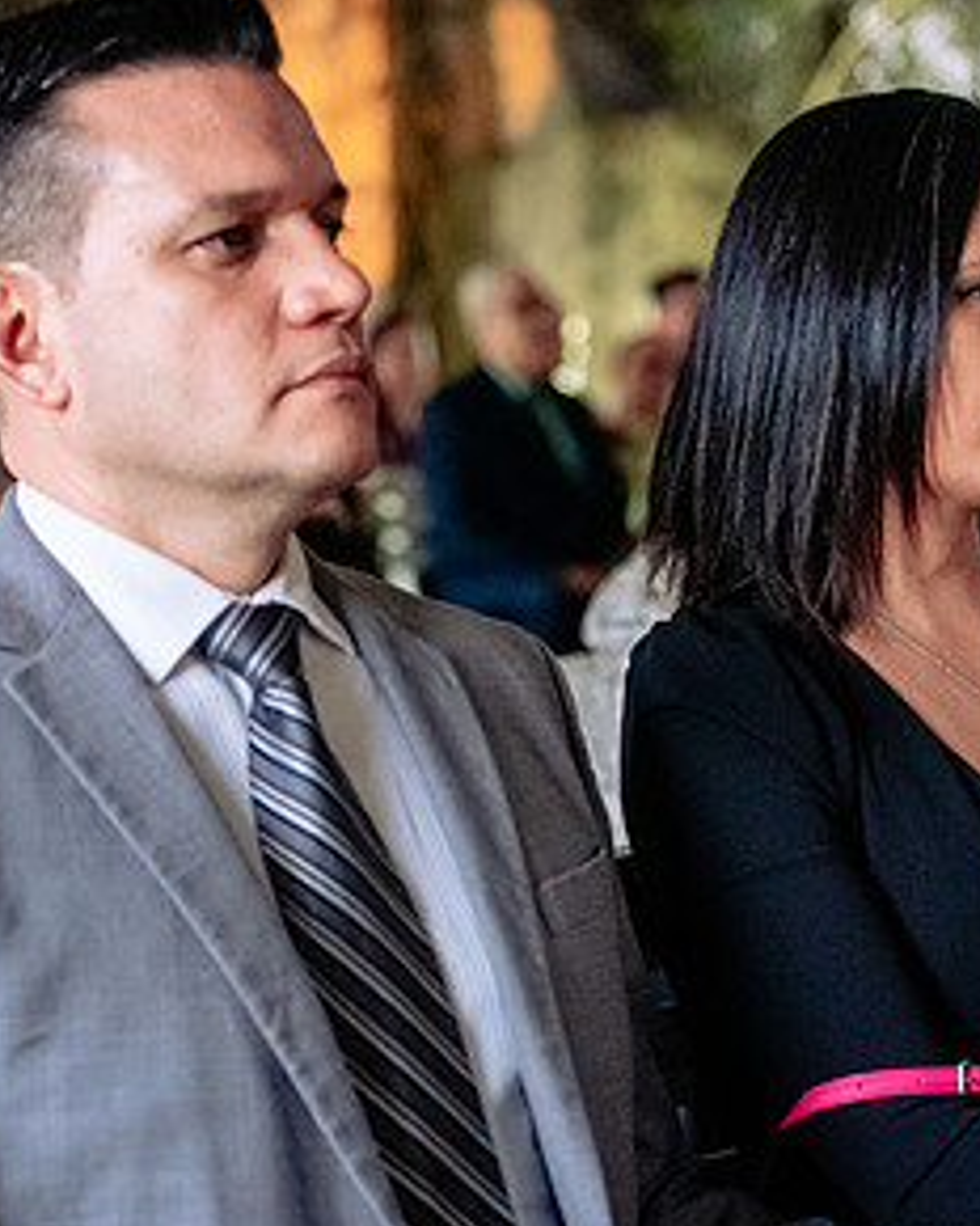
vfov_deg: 18.3
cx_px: 570
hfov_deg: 14.7
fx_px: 3807
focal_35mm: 105
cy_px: 679
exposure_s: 1/125
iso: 6400
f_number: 2.8
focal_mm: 56
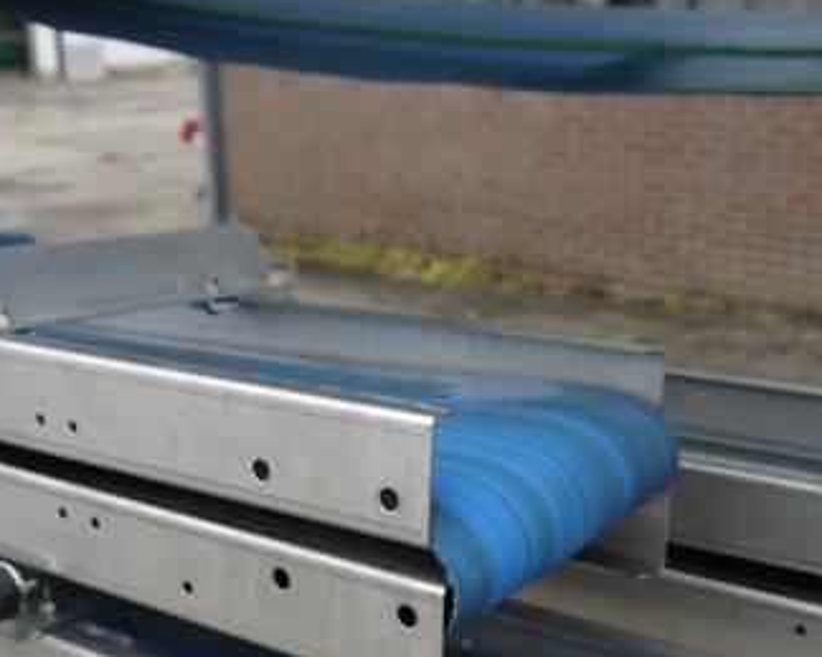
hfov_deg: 34.7
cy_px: 558
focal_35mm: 54
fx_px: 1313
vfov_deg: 27.3
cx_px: 340
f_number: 4
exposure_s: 1/125
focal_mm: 14
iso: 100
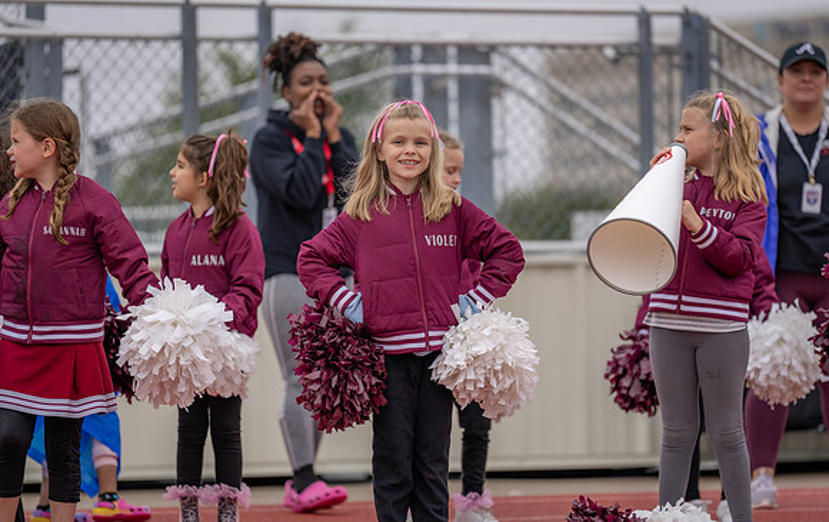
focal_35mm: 213
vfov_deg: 6.2
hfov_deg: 9.8
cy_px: 243
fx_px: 4813
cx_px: 418
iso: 200
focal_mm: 200
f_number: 2.8
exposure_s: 1/1250
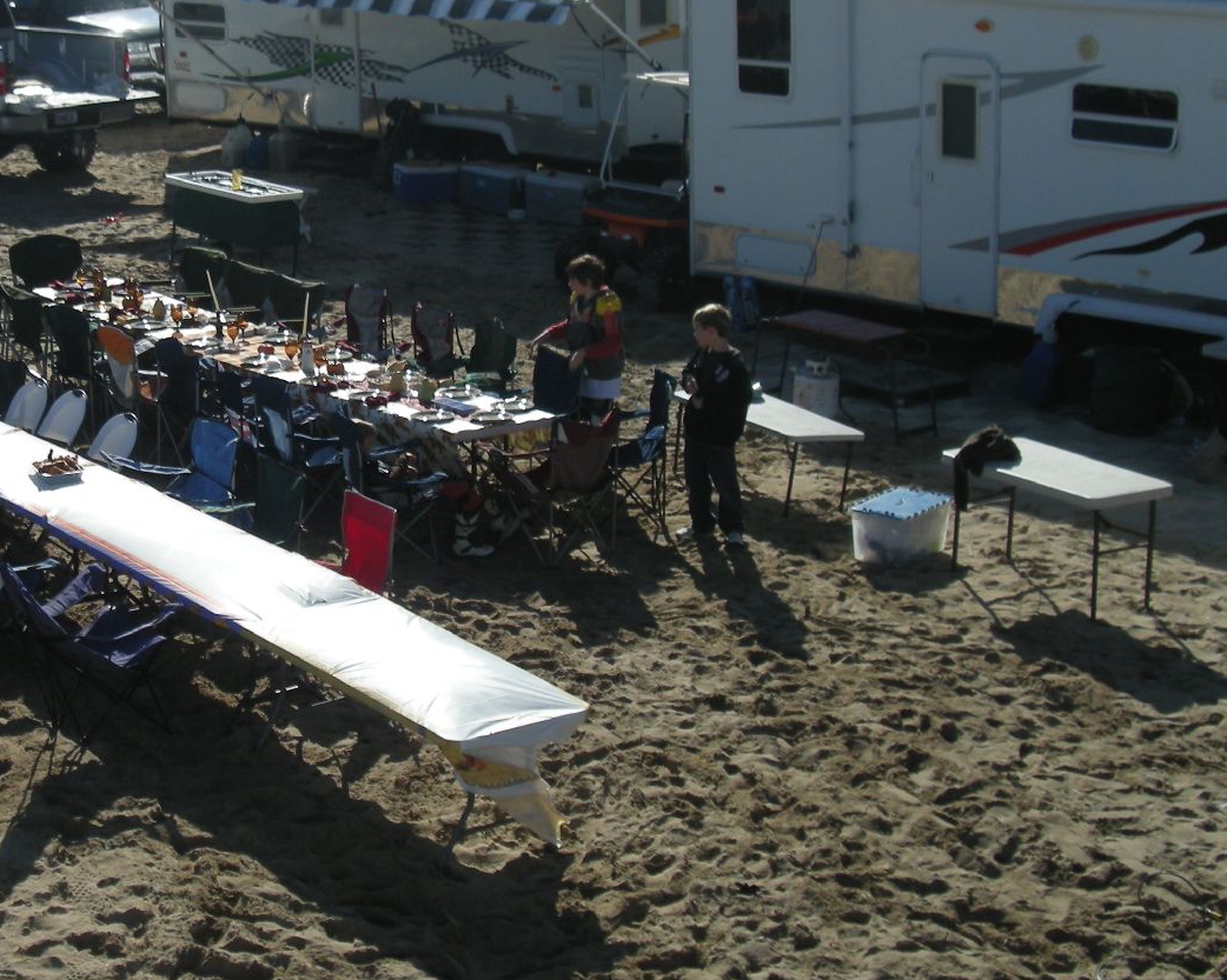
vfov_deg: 21.5
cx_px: 108
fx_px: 2578
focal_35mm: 71
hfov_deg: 25.9
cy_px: 369
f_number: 8
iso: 64
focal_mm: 7.9
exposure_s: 1/246
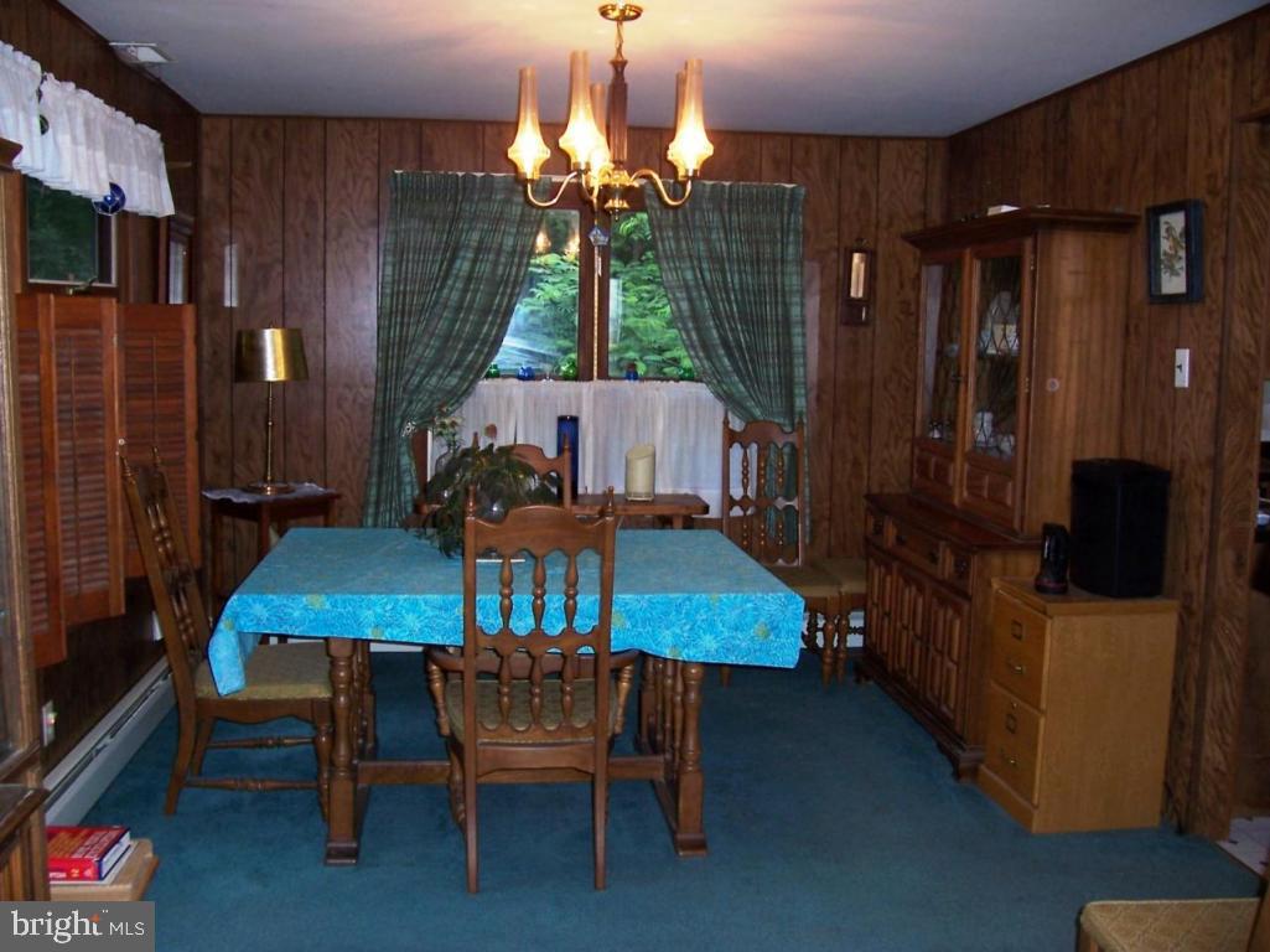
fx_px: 1247
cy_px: 476
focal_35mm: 34
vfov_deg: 41.8
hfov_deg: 54.0
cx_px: 635
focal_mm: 5.6
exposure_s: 1/60
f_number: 2.7
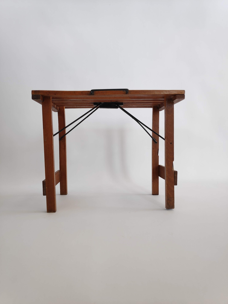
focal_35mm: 20
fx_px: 176
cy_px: 152
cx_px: 114
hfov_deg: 66.0
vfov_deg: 81.7
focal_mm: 3.94
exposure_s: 1/100
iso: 301
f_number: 1.9
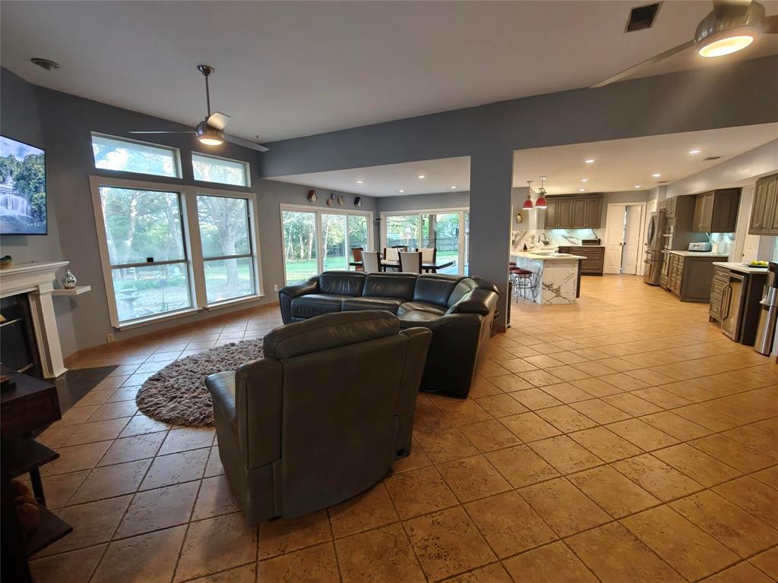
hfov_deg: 98.2
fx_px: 337
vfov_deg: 81.7
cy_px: 292
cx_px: 389
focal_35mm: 15
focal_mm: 2.3
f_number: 2
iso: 1250
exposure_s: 1/120
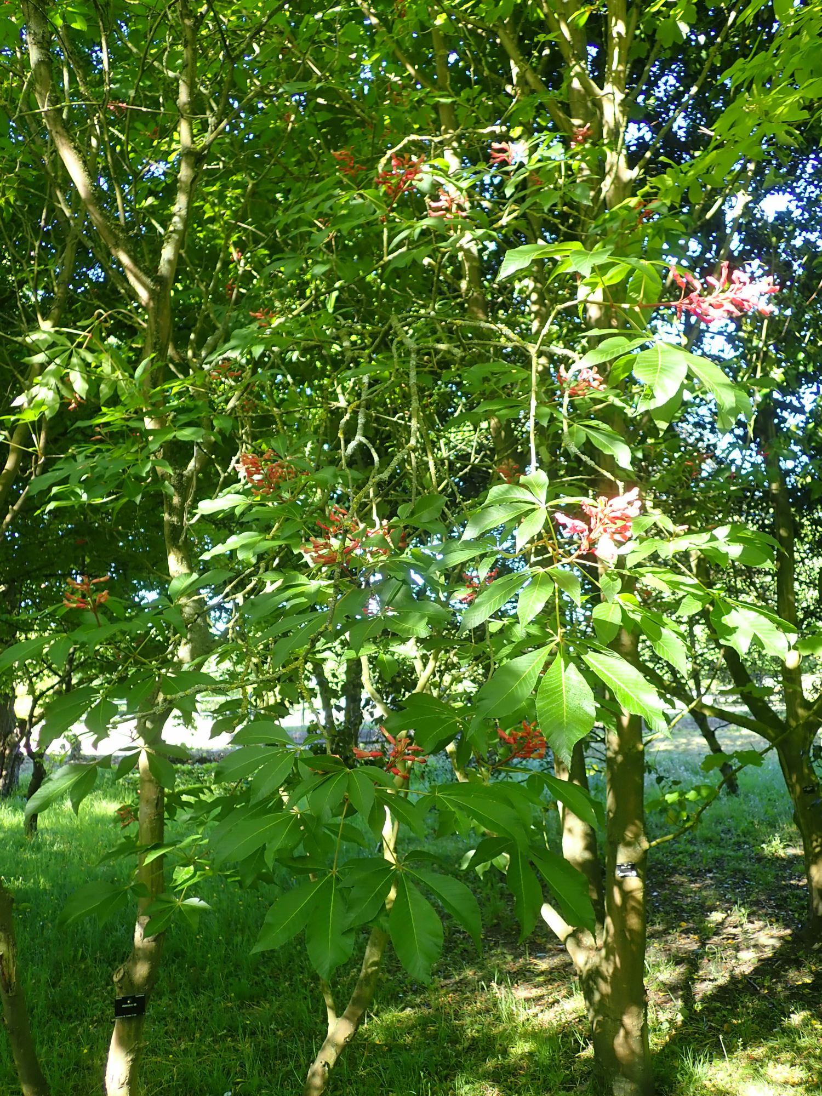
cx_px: 411
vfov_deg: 60.0
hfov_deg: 46.8
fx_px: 950
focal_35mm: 30
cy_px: 548
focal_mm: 5.5
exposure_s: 1/80
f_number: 2.3
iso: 100
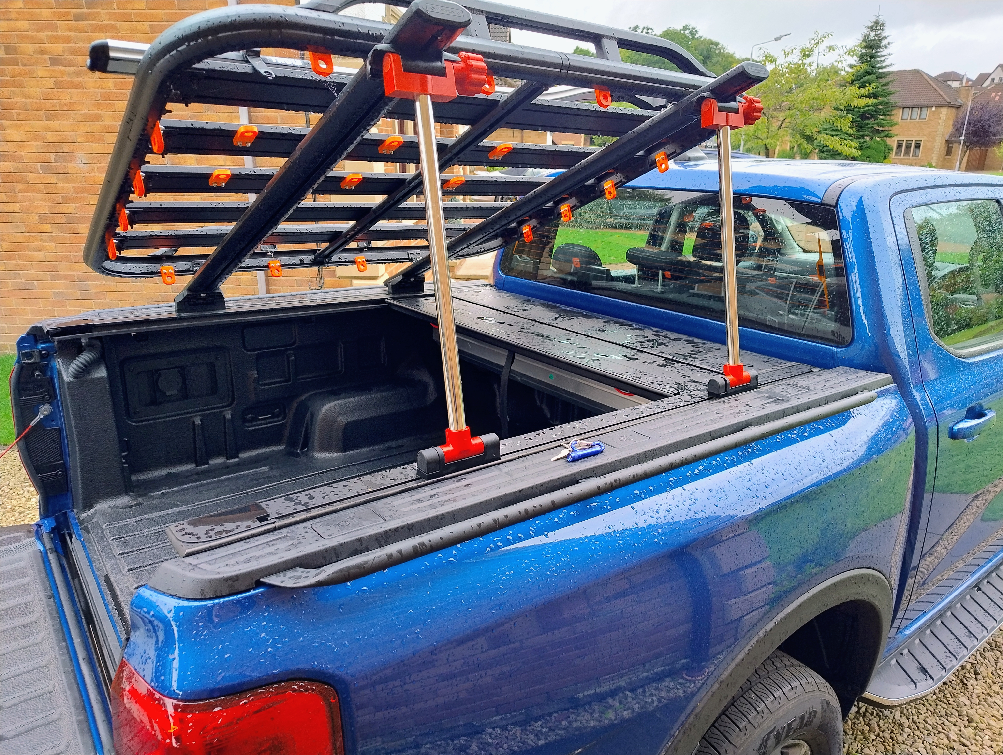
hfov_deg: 71.5
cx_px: 502
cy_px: 378
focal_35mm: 24
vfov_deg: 56.9
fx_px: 696
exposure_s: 1/117
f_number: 1.8
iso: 100
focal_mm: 5.56
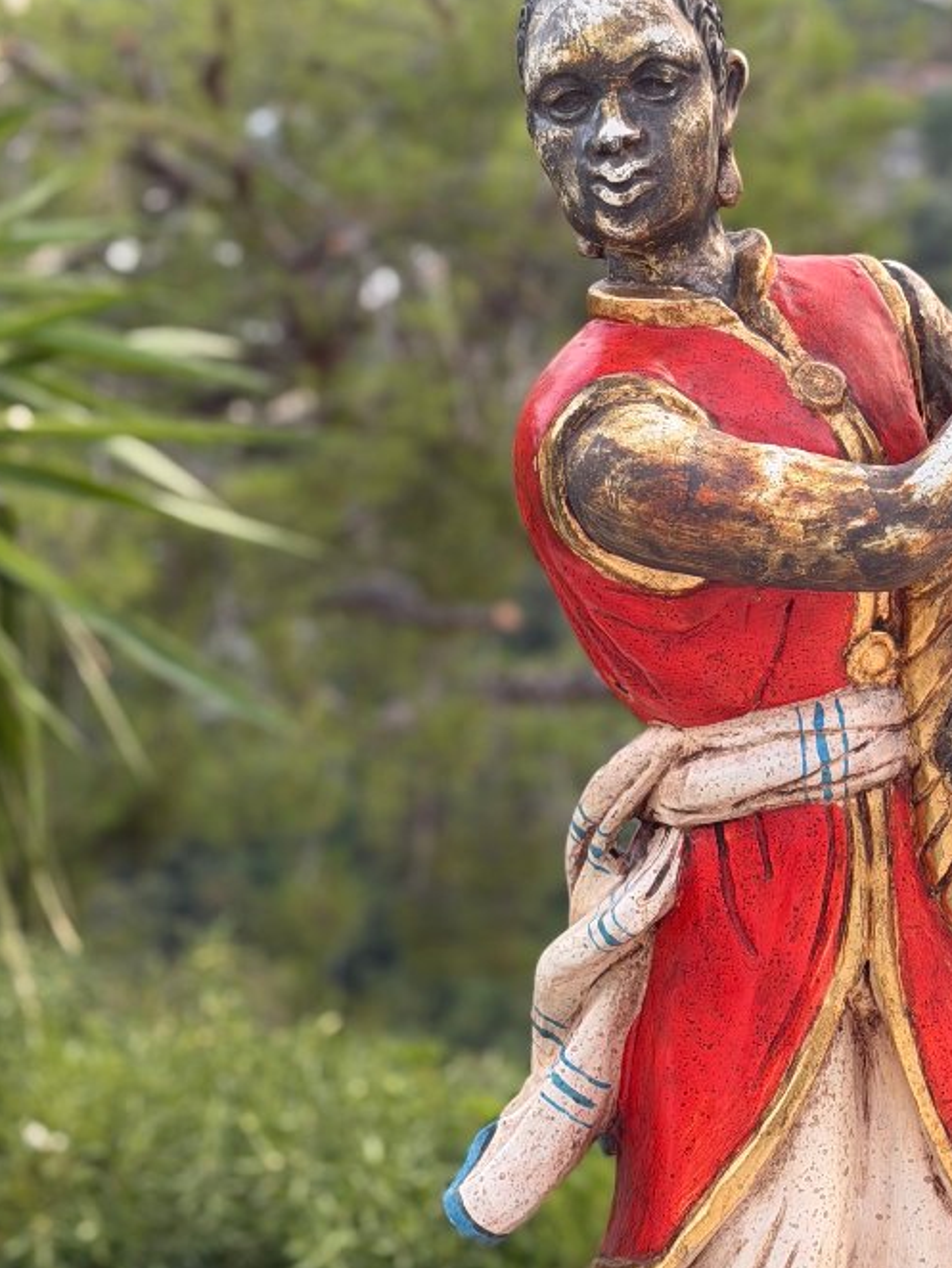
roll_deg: -0.5
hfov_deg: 16.9
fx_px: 3188
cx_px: 667
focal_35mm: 87
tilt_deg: -8.7
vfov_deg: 22.3
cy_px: 316
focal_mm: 6.76
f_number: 1.78
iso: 64
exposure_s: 1/195
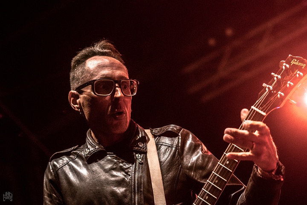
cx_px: 154
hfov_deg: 19.5
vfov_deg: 13.0
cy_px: 102
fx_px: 895
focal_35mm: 105
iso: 1000
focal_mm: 70
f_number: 2.8
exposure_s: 1/160
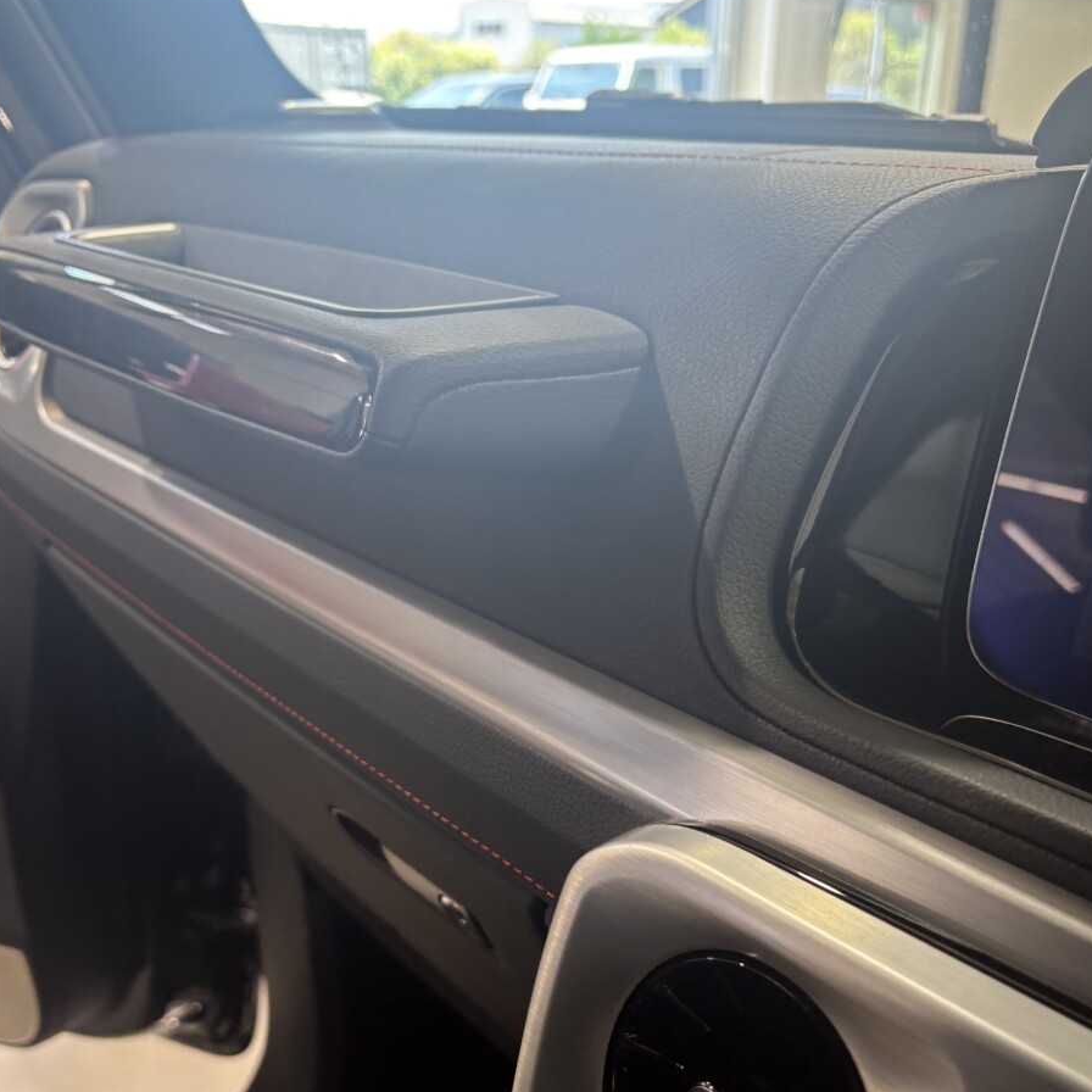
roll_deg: -2.1
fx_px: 1249
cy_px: 678
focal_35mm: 35
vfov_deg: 46.8
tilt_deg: -22.1
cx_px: 541
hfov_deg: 47.2
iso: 64
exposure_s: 1/50
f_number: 1.6
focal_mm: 5.96
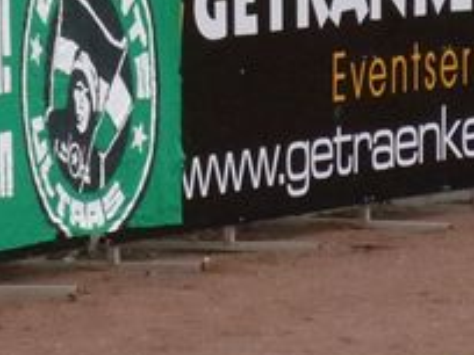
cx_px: 28
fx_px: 12036
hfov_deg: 2.3
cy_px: -6
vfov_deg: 1.7
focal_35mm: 879
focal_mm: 42
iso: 800
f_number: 5.6
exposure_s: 1/125
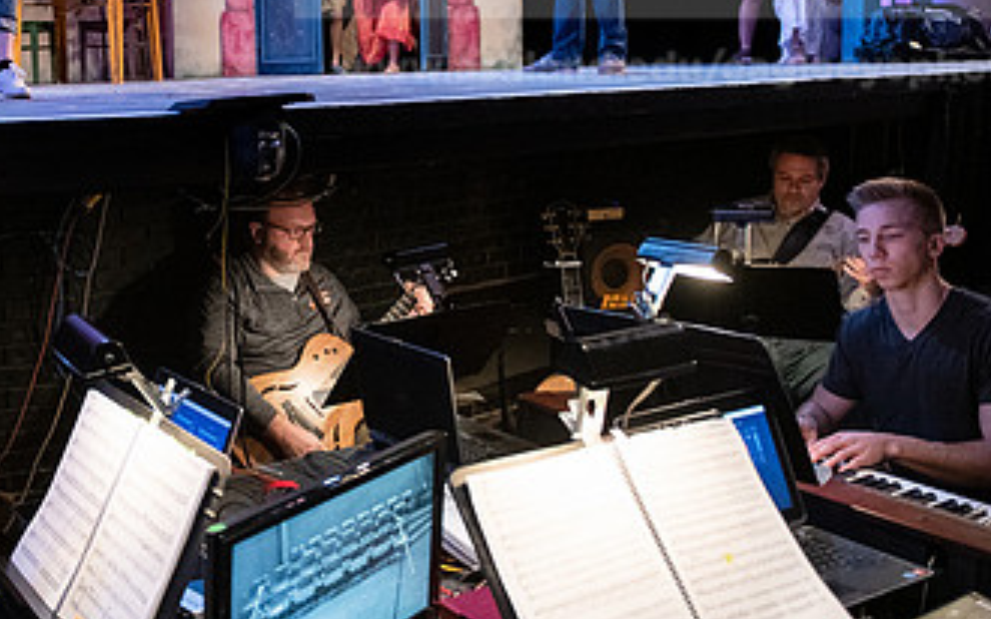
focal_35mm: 43
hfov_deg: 44.1
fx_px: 1161
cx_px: 204
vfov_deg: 29.2
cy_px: 131
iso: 4000
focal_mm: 24
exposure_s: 1/250
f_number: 2.8
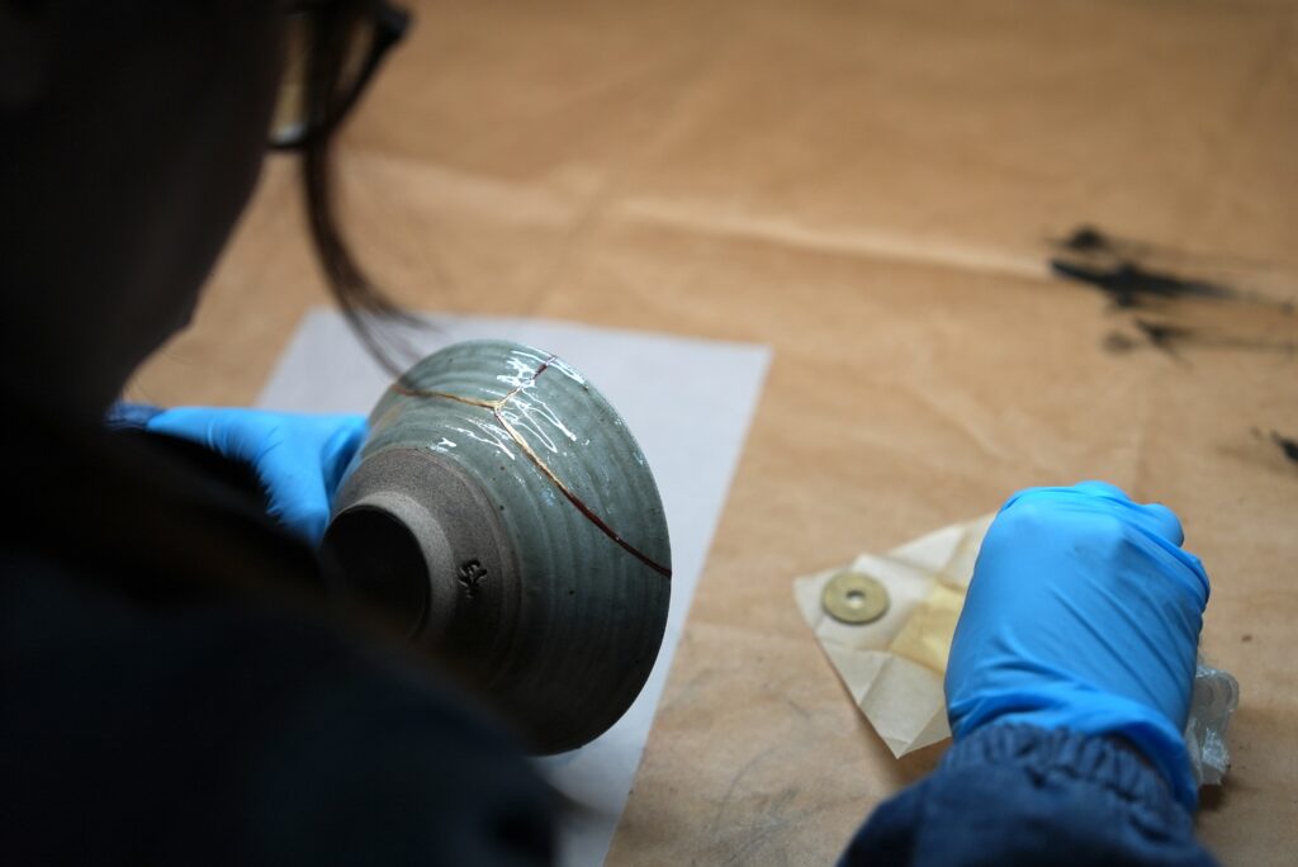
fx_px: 2525
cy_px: 434
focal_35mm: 70
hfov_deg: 28.8
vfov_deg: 19.5
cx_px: 649
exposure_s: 1/800
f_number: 2.8
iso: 640
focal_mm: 70
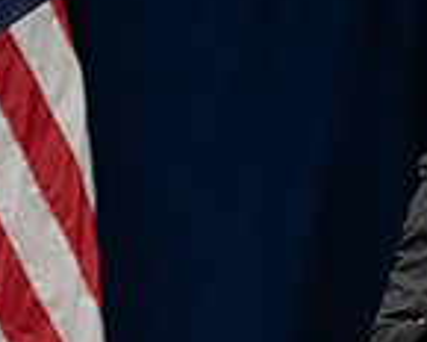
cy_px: 240
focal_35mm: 345
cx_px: 810
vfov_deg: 4.5
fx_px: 4360
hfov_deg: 5.5
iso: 2000
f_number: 2.8
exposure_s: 1/200
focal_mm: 92
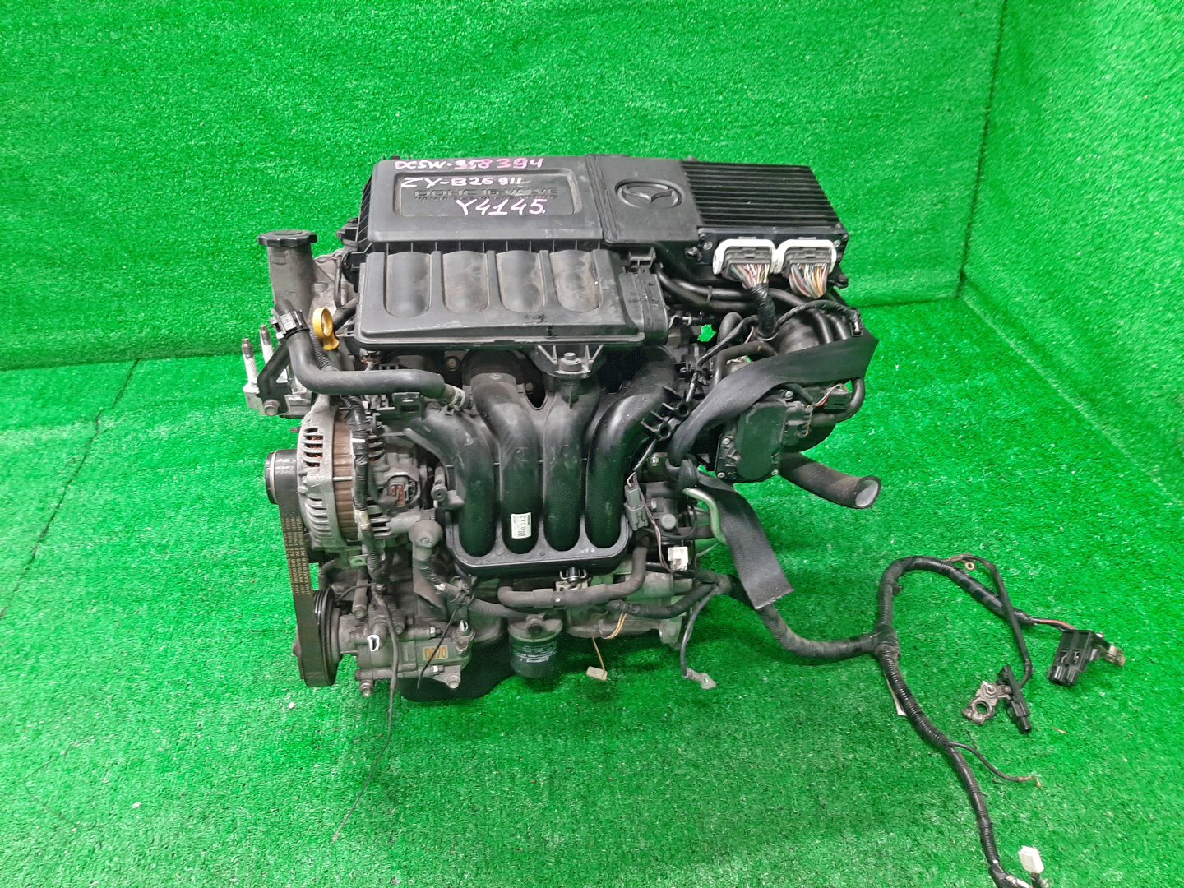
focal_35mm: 26
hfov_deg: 67.3
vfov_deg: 53.1
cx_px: 592
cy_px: 444
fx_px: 889
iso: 177
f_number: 1.7
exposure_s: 1/33
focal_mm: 3.93
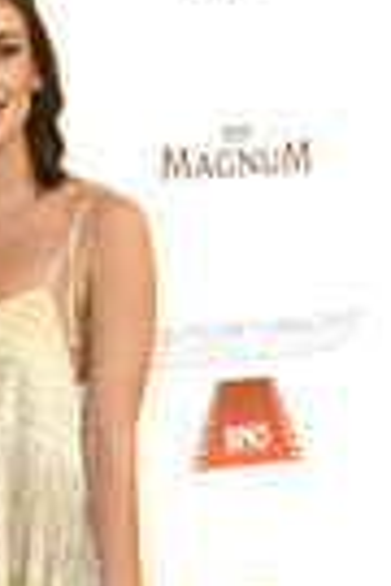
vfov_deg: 9.8
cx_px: -117
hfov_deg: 6.6
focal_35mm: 207
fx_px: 3372
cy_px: 699
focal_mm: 70
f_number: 6.3
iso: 250
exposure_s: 1/125
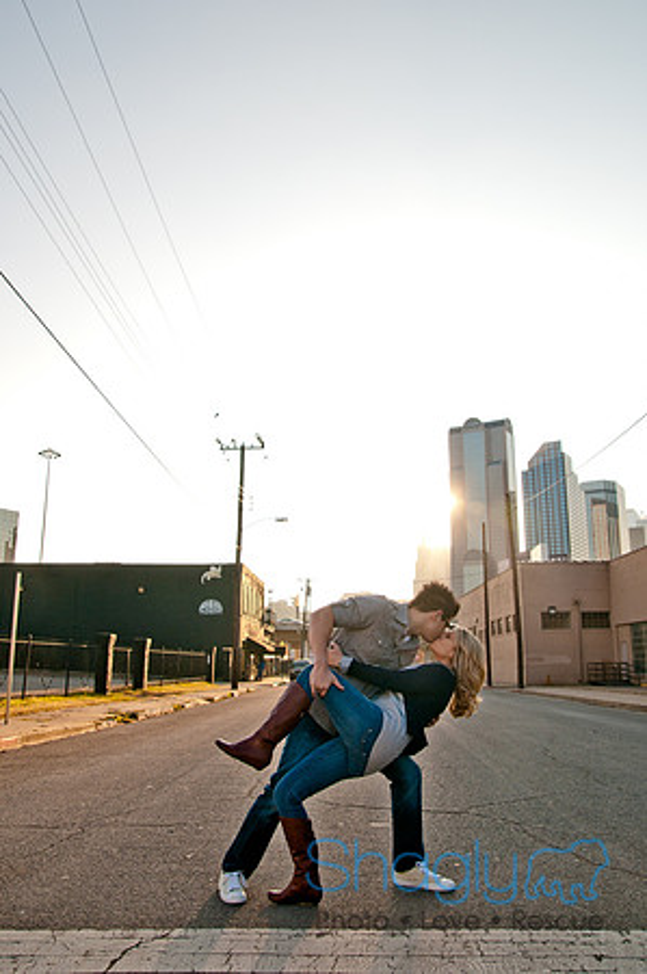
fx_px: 689
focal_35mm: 26
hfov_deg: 50.3
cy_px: 487
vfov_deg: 70.5
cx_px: 324
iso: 200
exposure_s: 1/400
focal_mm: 17
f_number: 5.6
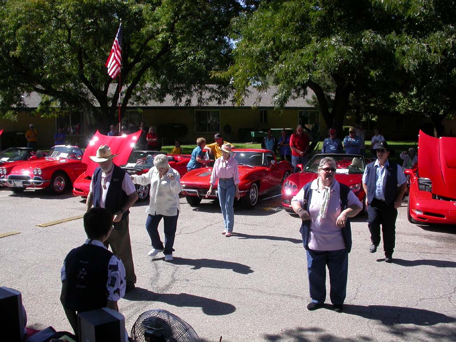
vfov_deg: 37.7
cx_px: 228
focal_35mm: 38
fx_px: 501
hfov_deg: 49.0
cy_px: 171
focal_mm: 7.85
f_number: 6
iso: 100
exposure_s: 1/310
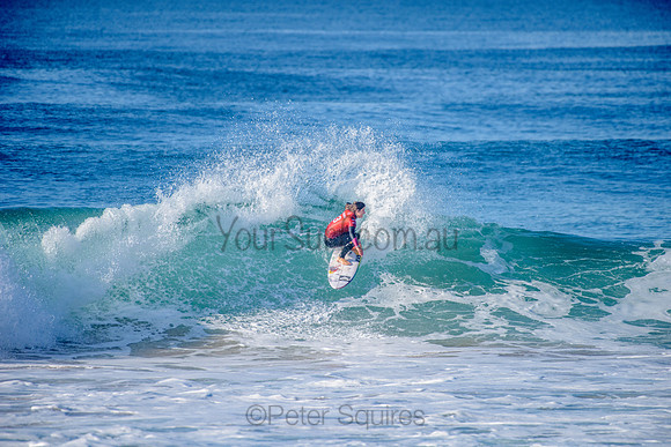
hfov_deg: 4.1
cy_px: 224
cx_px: 336
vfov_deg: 2.8
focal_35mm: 500
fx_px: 9321
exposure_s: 1/1600
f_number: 5.6
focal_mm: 500
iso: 180
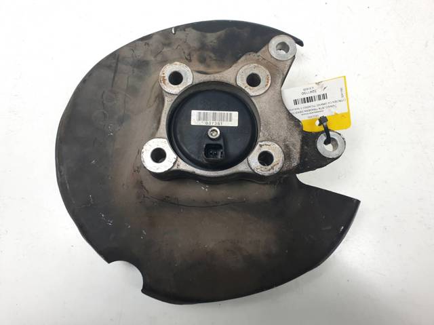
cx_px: 217
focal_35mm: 26
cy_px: 162
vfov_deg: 53.0
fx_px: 326
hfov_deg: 67.3
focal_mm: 4.3
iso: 50
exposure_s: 1/189
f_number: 2.4
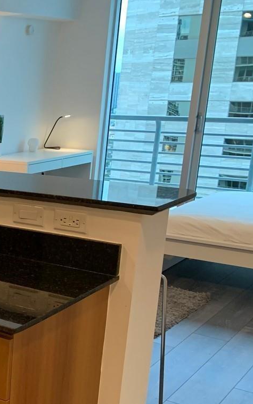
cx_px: -169
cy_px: 258
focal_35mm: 58
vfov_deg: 34.9
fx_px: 640
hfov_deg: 18.6
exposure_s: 1/60
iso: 125
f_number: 1.8
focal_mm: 4.25
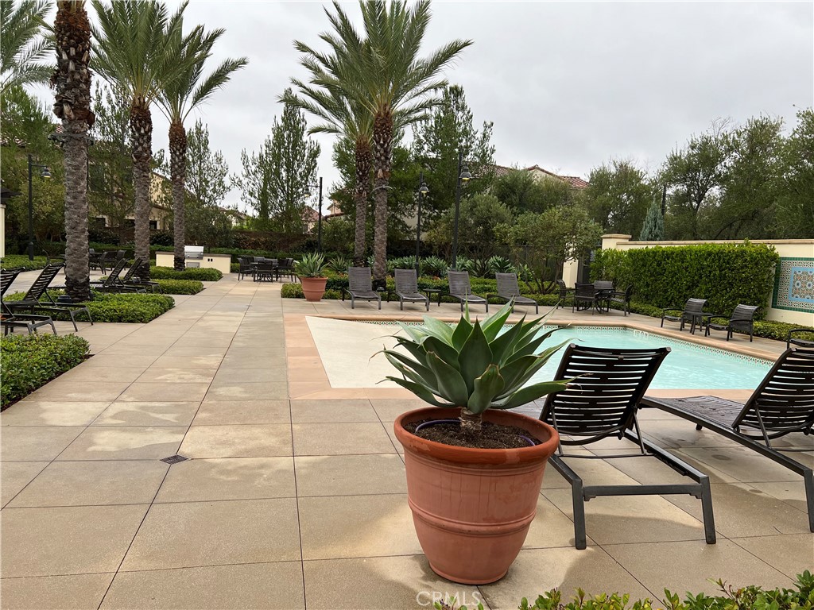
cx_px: 407
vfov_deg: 53.1
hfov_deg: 67.3
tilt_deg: -5.7
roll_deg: -2.4
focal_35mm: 26
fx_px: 611
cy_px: 305
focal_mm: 5.7
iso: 50
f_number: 1.5
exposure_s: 1/397
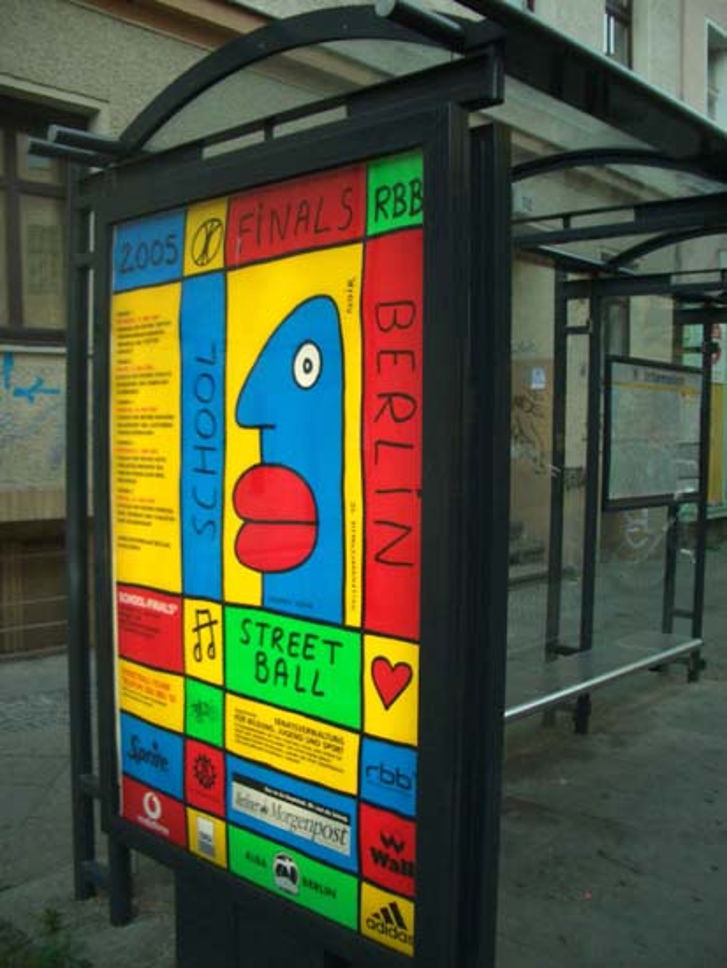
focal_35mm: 35
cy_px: 484
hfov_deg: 40.7
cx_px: 364
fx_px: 979
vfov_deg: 52.6
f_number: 2.6
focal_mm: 5.8
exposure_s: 1/125
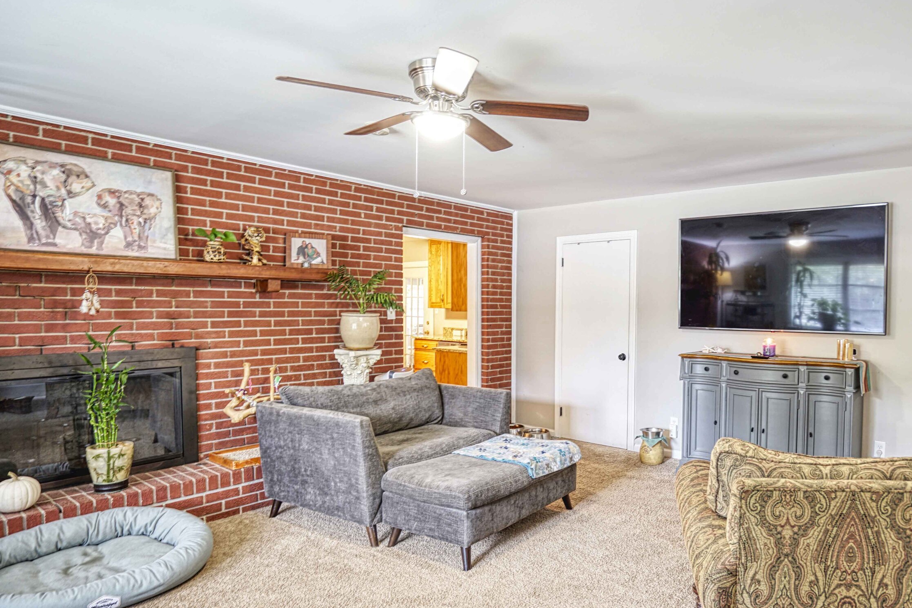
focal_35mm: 22
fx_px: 557
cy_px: 318
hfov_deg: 76.3
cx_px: 601
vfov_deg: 57.2
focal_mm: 16
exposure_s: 1
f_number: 4
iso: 100
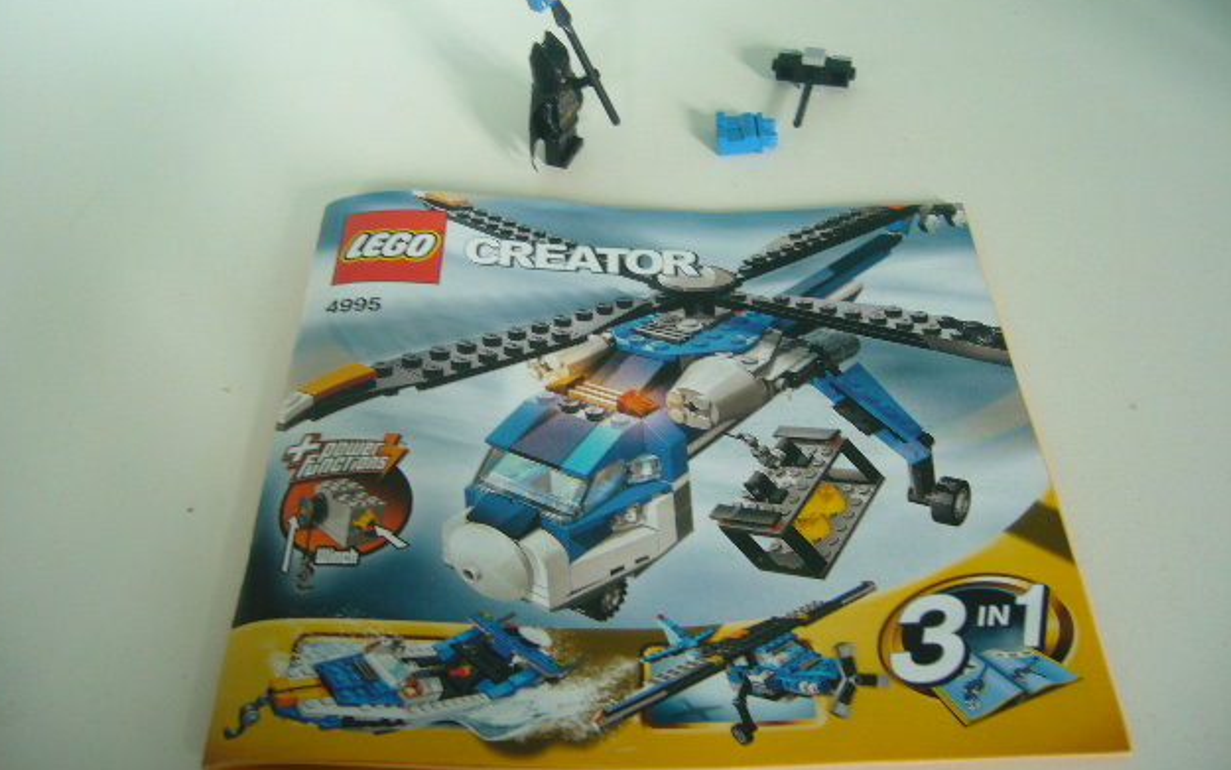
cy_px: 333
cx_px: 605
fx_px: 1275
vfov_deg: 33.6
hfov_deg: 51.5
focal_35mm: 38
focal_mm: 5.8
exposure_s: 1/20
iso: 100
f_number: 2.8
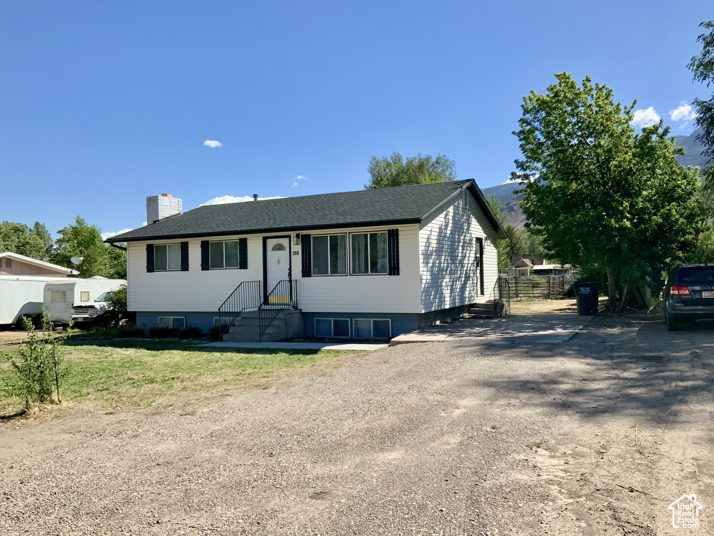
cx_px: 357
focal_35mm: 29
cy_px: 268
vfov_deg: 48.2
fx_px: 598
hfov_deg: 61.7
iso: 16
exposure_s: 1/1912
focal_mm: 3
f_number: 1.8
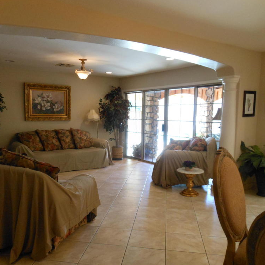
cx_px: 116
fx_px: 260
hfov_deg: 53.9
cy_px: 134
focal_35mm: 30
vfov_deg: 54.0
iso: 400
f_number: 3.2
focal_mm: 4.5
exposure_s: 1/30
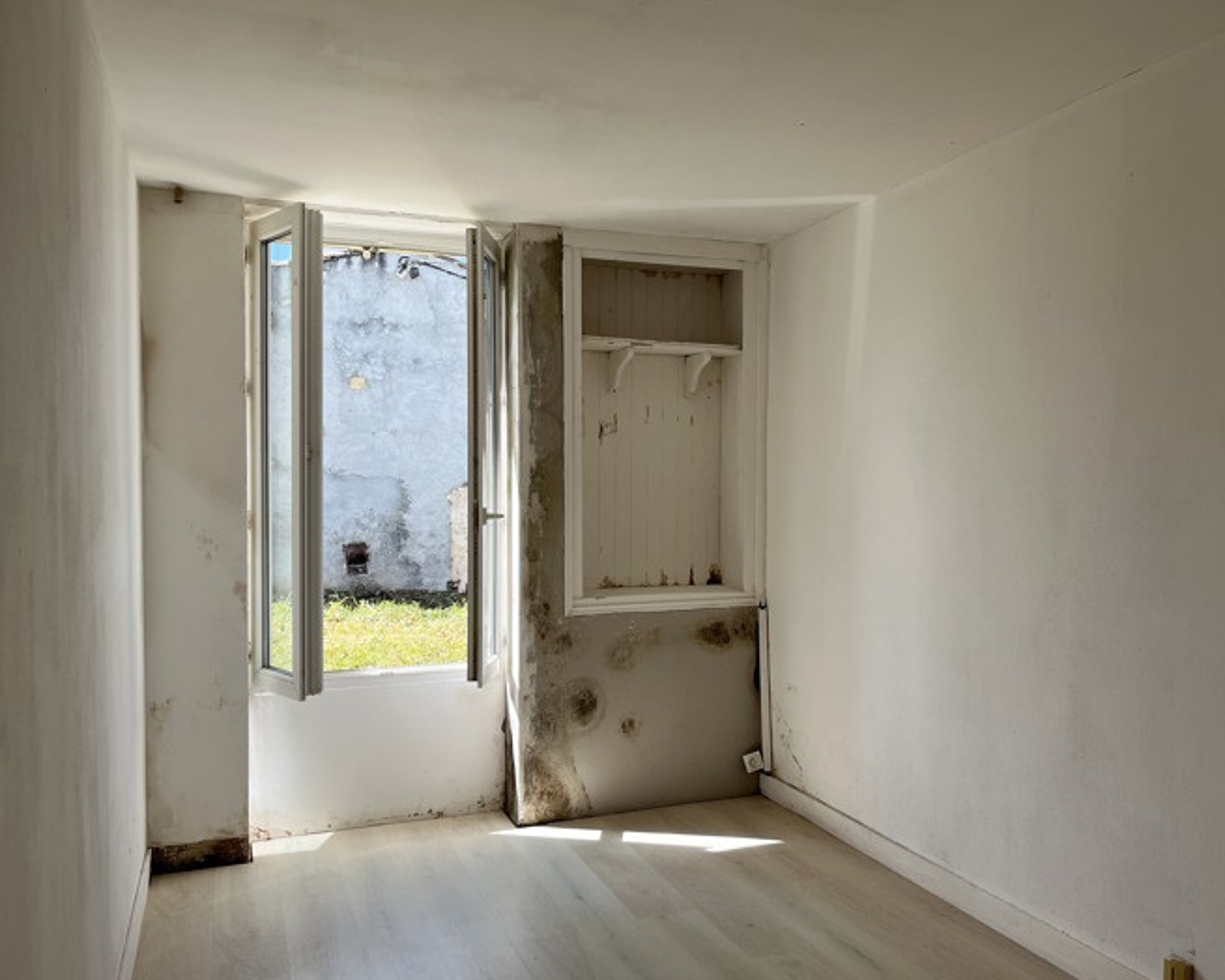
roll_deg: +0.3
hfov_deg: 56.7
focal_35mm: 31
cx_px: 746
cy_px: 494
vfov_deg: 47.1
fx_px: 1124
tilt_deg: -0.9
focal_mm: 5.1
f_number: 1.6
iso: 50
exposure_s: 1/761
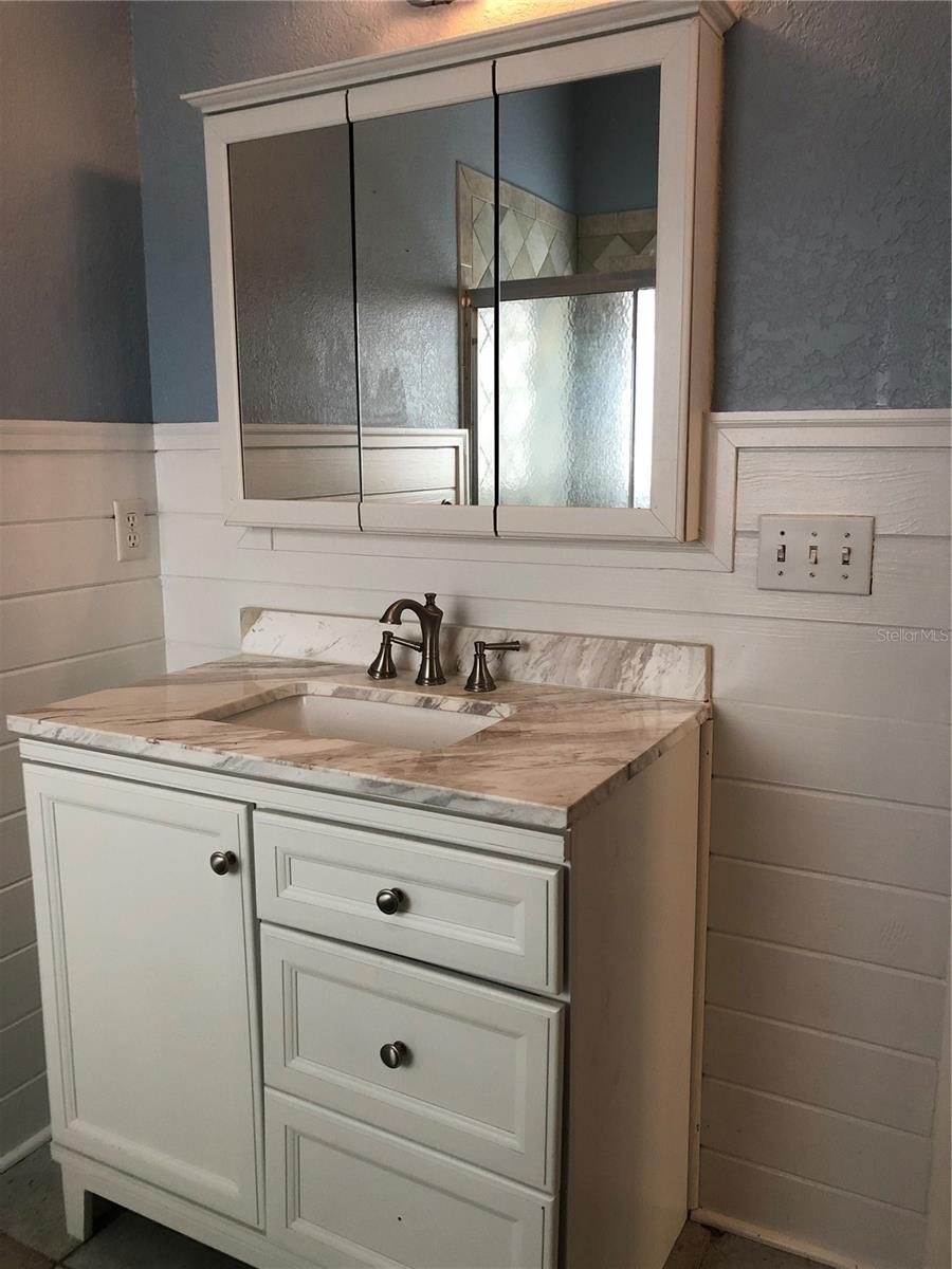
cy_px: 634
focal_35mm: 28
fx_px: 1027
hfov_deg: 49.7
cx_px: 476
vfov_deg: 63.4
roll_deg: -0.7
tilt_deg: -8.9
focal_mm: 4
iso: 64
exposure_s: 1/15
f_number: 1.8
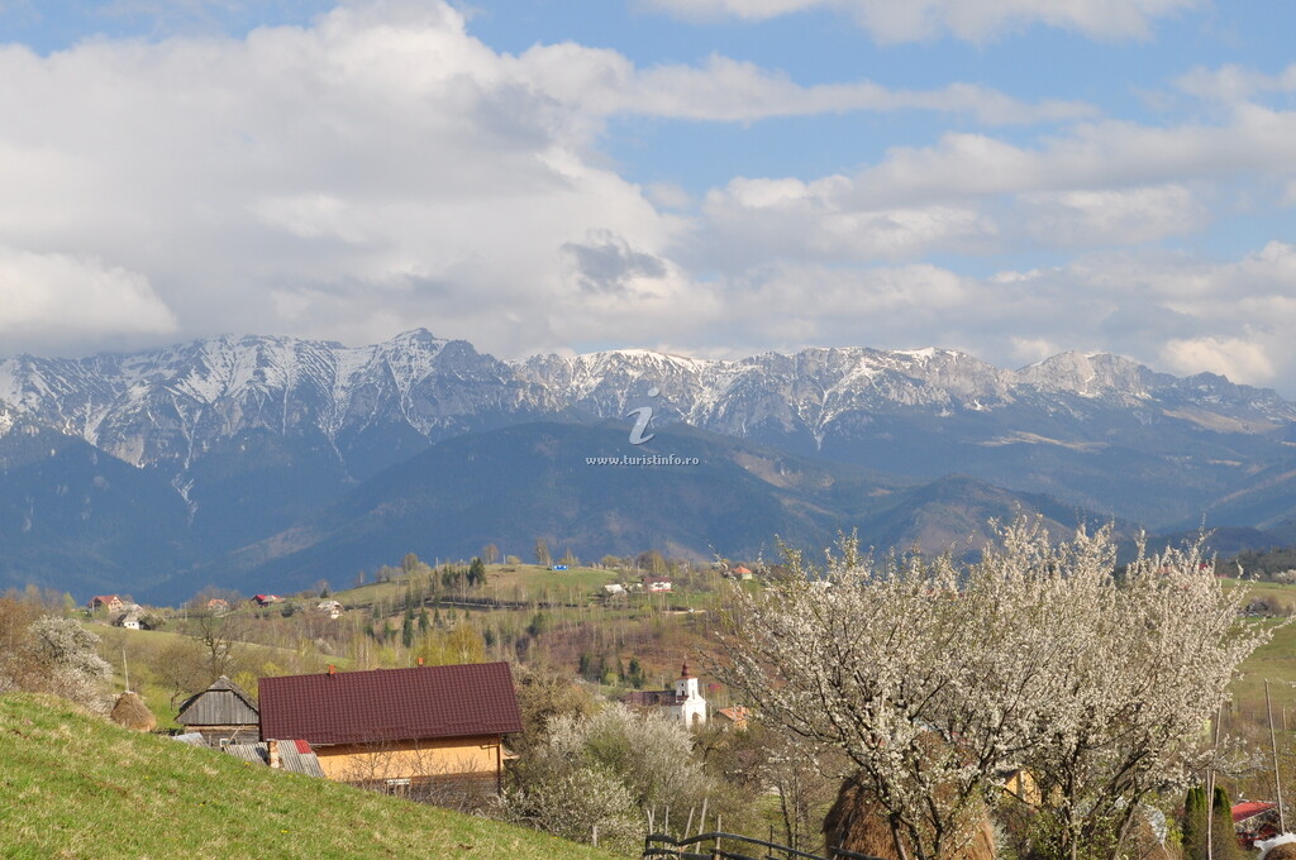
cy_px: 430
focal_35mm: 82
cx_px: 648
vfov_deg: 16.5
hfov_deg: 24.6
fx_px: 2966
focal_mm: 55
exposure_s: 1/250
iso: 200
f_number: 10
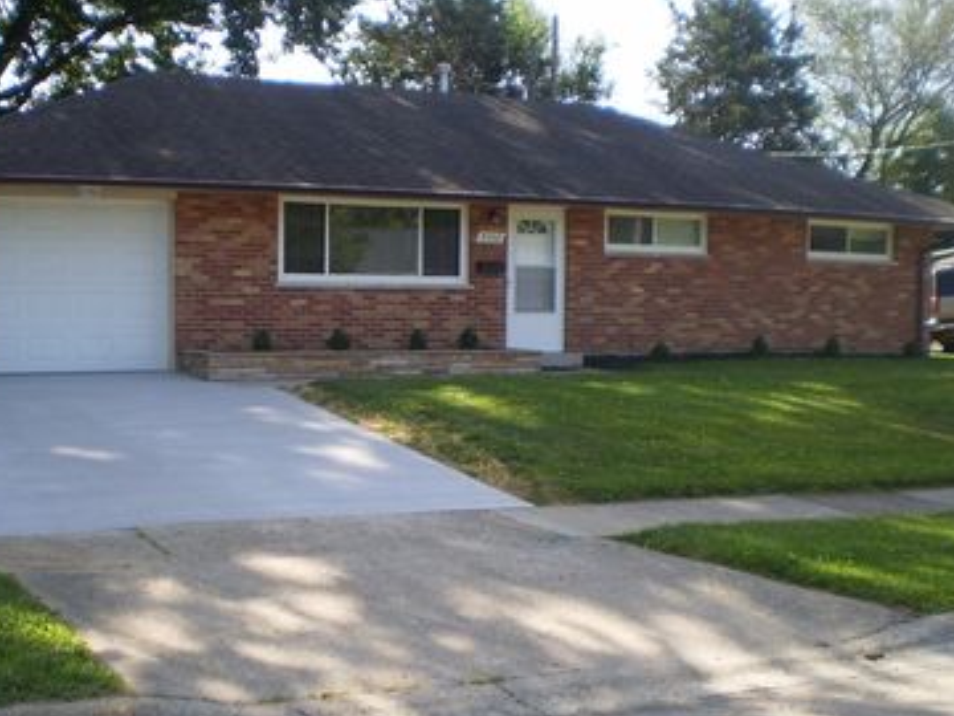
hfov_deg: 38.0
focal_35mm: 50
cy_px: 391
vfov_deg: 29.1
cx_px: 374
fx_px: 1378
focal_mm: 6.3
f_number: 3.1
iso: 64
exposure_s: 1/320
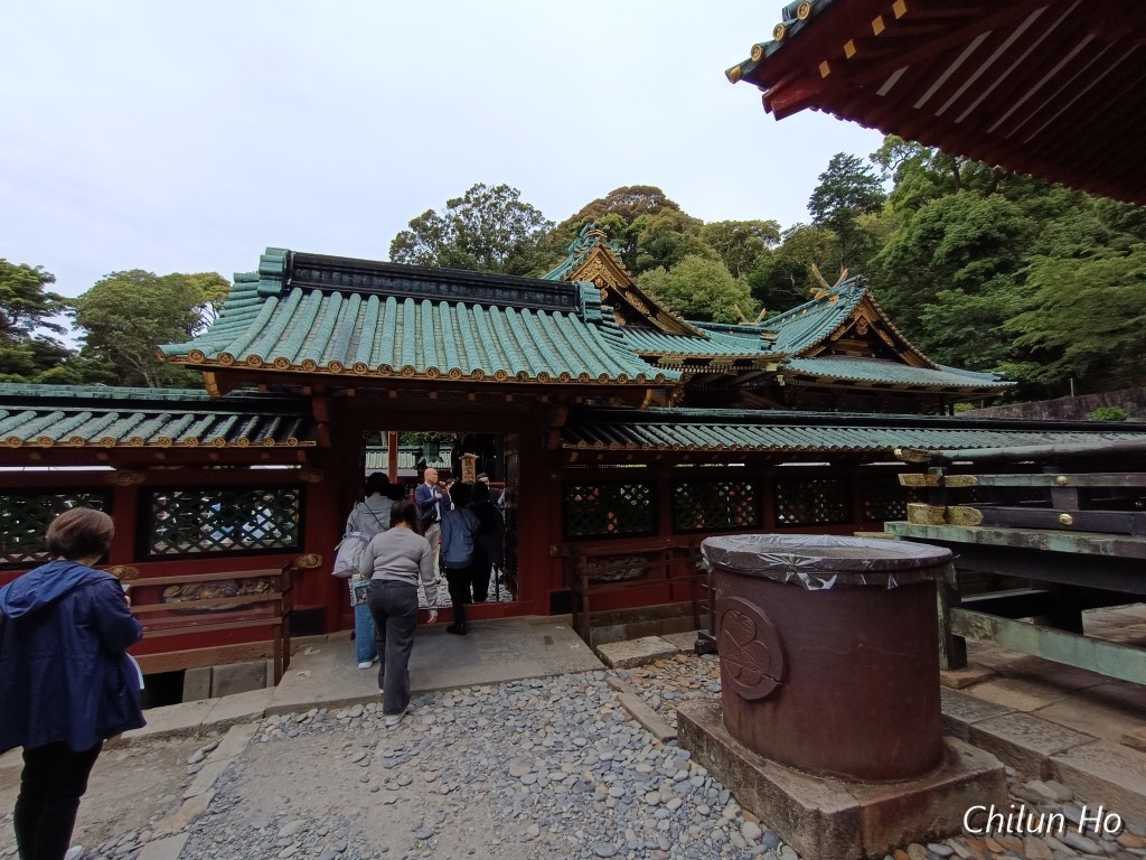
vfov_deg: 78.1
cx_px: 573
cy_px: 430
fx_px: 530
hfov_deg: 94.5
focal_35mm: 16
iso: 51
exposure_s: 1/1083
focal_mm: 1.66
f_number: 2.2
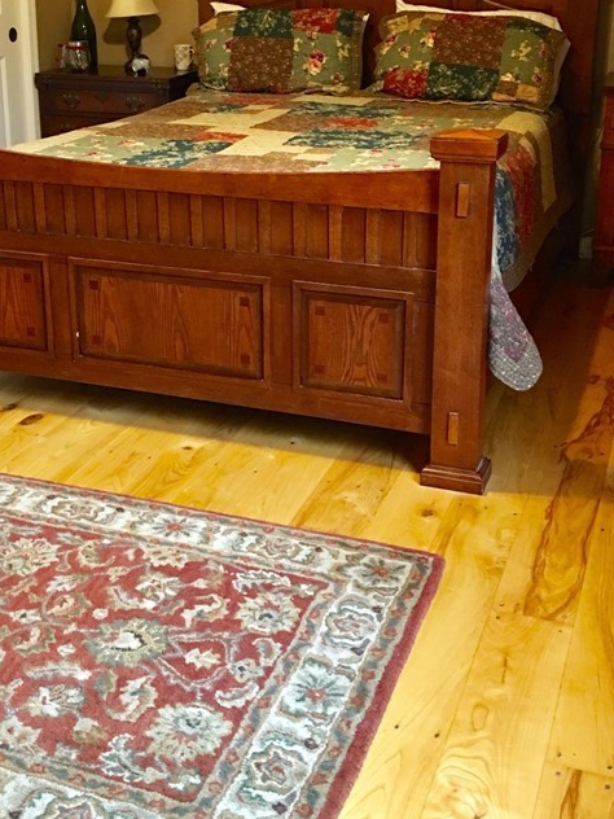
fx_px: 1112
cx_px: 233
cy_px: 272
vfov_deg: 39.9
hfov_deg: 30.8
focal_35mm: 47
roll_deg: +1.0
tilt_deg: -15.5
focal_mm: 4.15
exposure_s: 1/10
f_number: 2.2
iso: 100
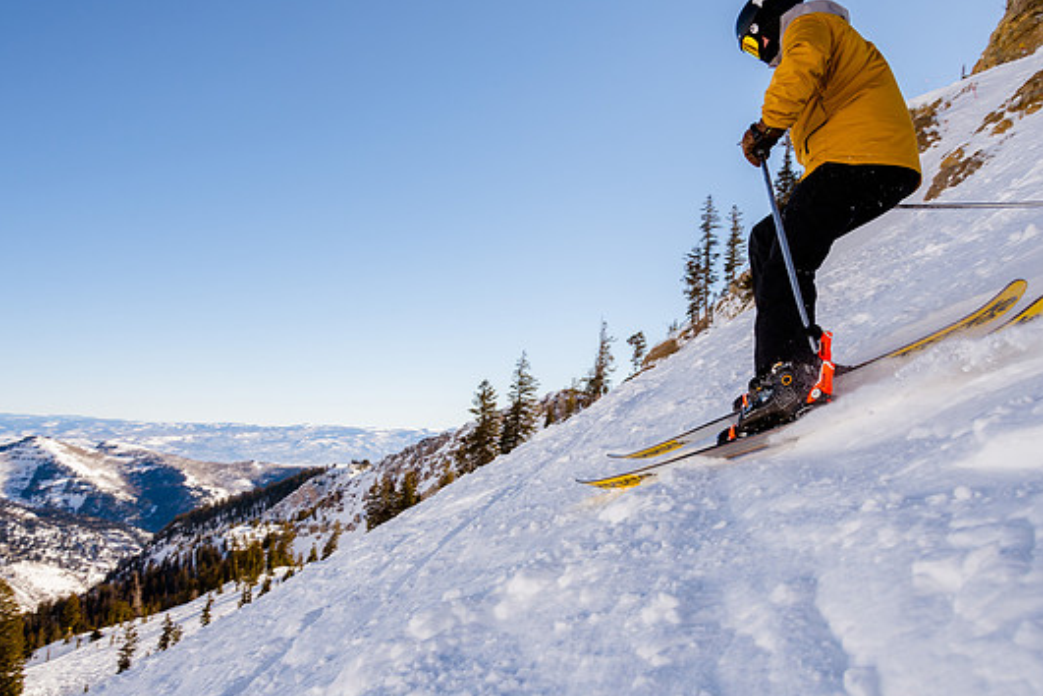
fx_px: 869
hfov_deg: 61.9
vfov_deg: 43.6
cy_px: 343
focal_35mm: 30
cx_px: 515
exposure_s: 1/800
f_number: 8
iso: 160
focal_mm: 18
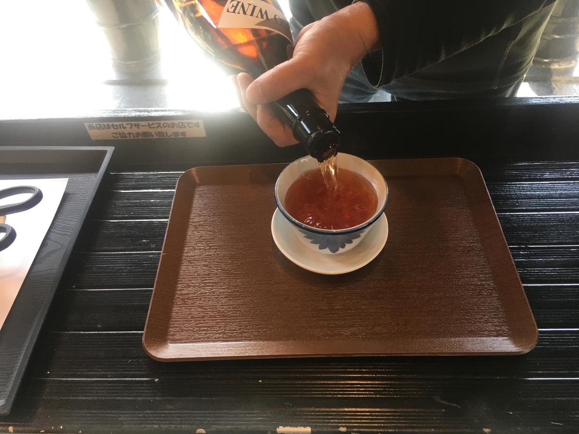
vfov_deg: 48.2
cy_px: 217
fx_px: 485
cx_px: 290
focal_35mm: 29
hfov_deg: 61.7
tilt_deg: -47.7
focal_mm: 4.15
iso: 40
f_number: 2.2
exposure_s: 1/30
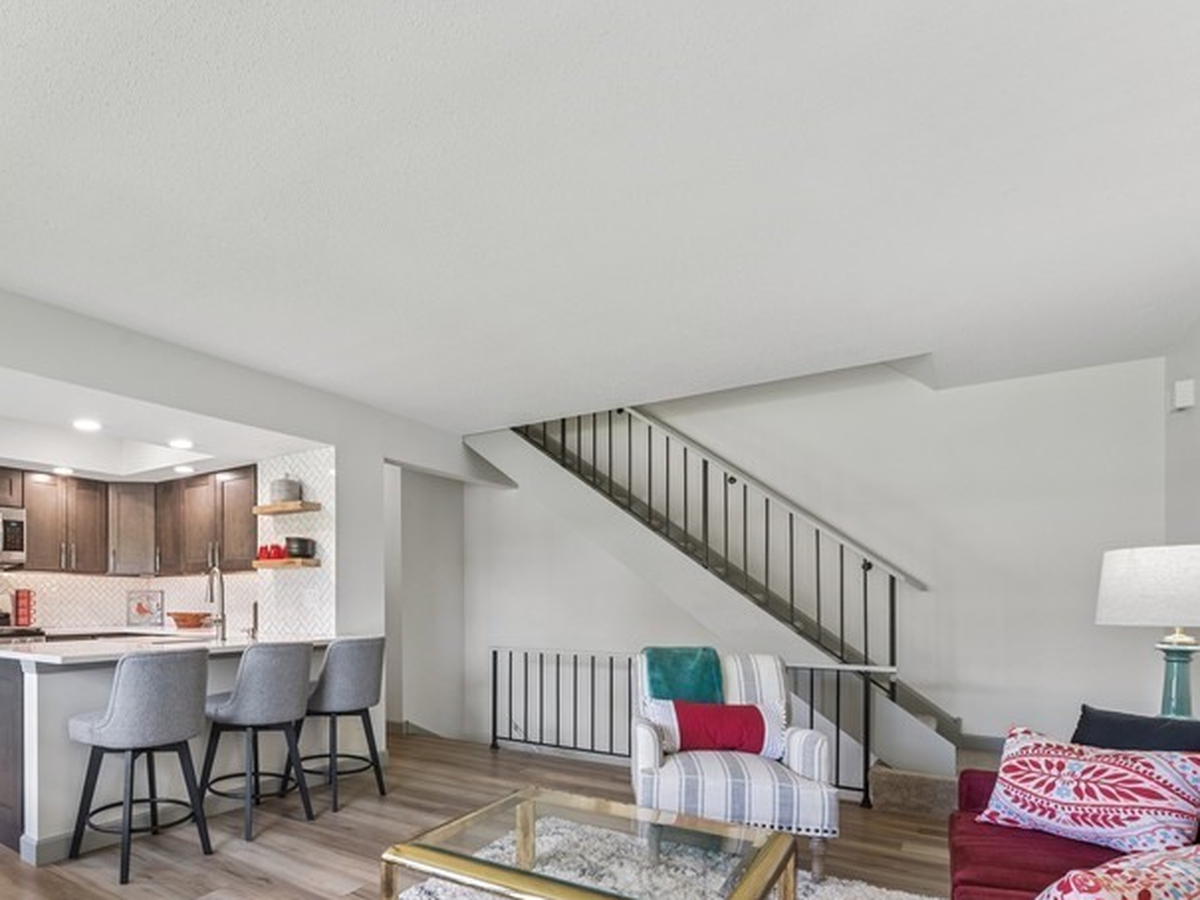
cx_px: 349
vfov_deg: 64.8
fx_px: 693
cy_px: 575
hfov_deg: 77.5
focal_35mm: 20
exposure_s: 1/8
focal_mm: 14
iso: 200
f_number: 9.5
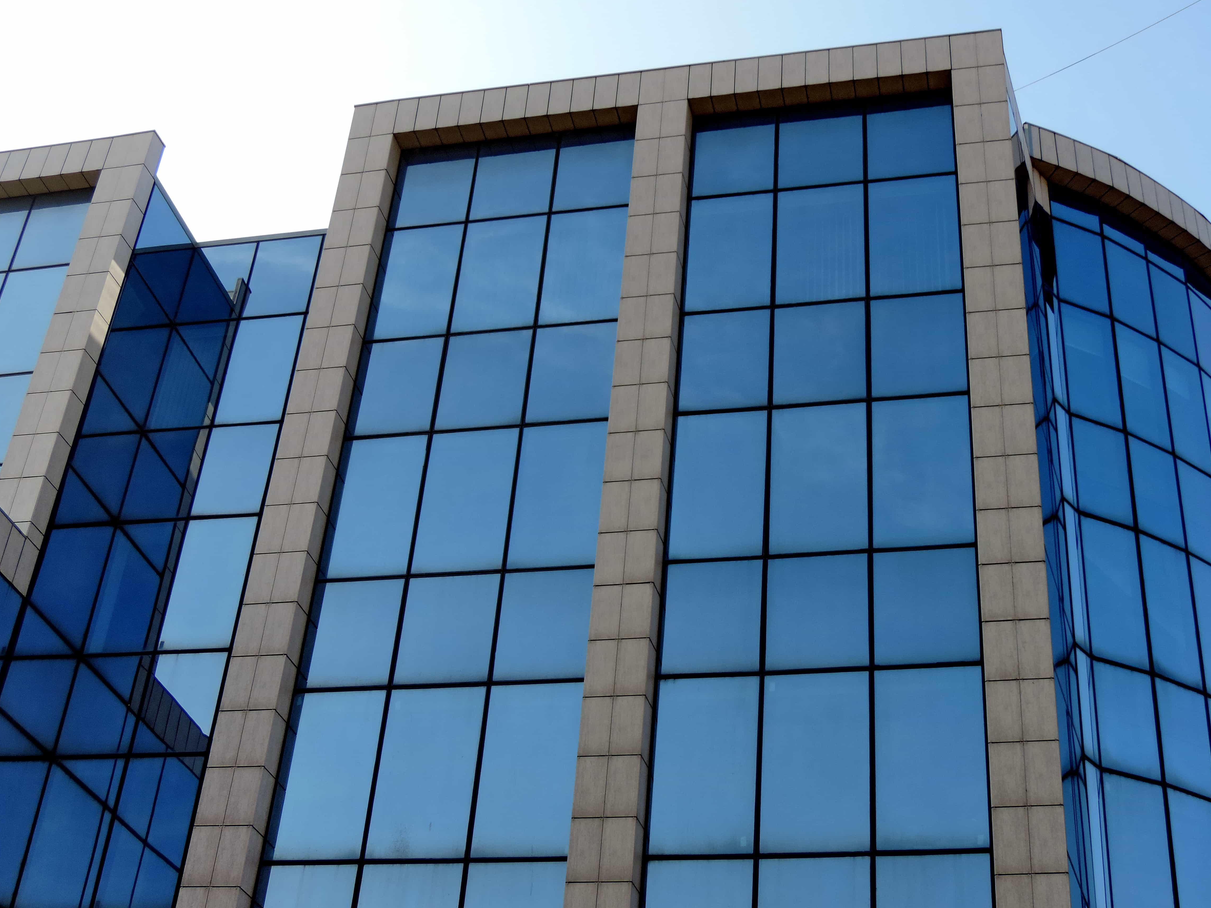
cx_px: 616
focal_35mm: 50
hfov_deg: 38.2
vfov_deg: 29.1
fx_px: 1749
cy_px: 456
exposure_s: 1/400
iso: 80
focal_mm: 8.3
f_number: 3.5
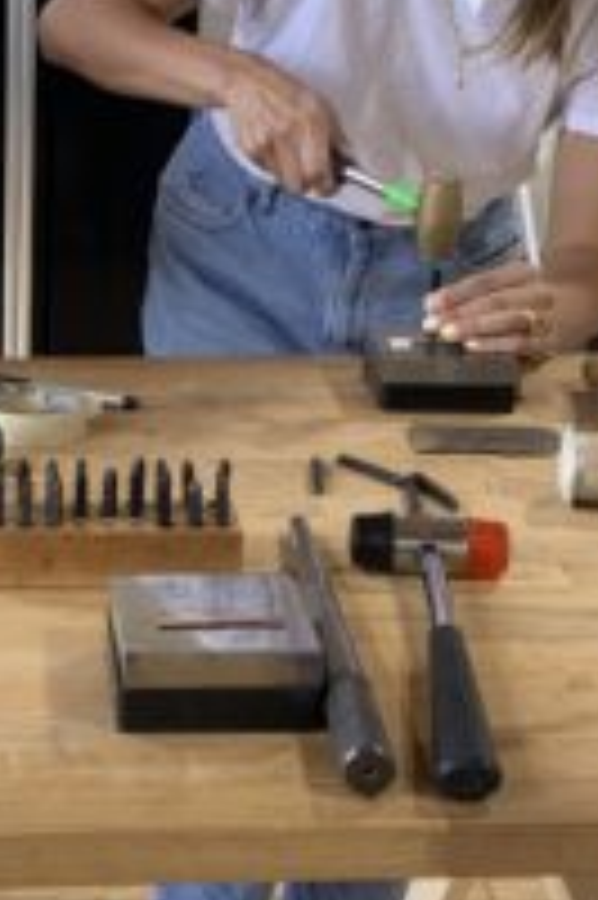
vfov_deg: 28.0
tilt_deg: -13.8
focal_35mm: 72
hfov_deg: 18.6
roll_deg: -0.7
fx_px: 1797
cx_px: 58
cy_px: 317
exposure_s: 1/60
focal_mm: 4.25
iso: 50
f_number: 1.8
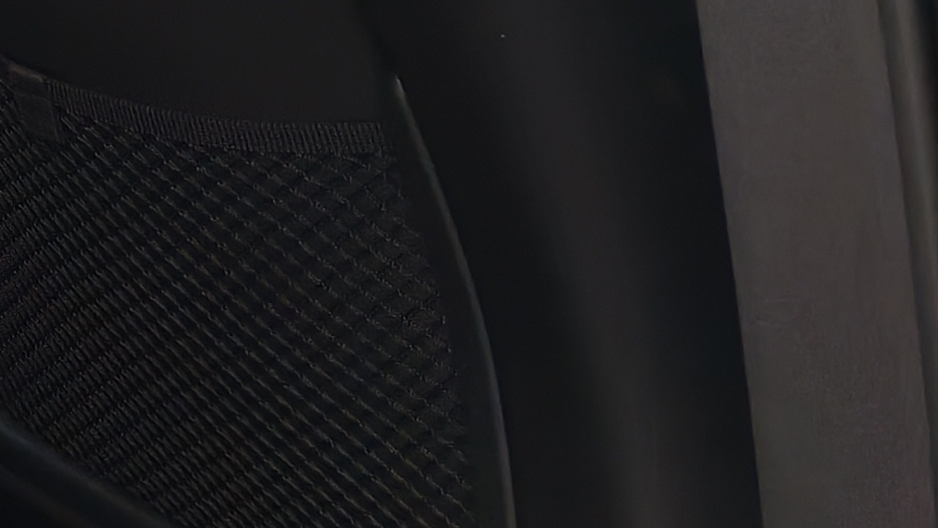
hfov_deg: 14.7
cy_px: -459
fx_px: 3383
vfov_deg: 8.5
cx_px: -454
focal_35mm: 136
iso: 740
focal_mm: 6.12
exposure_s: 1/50
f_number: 1.9
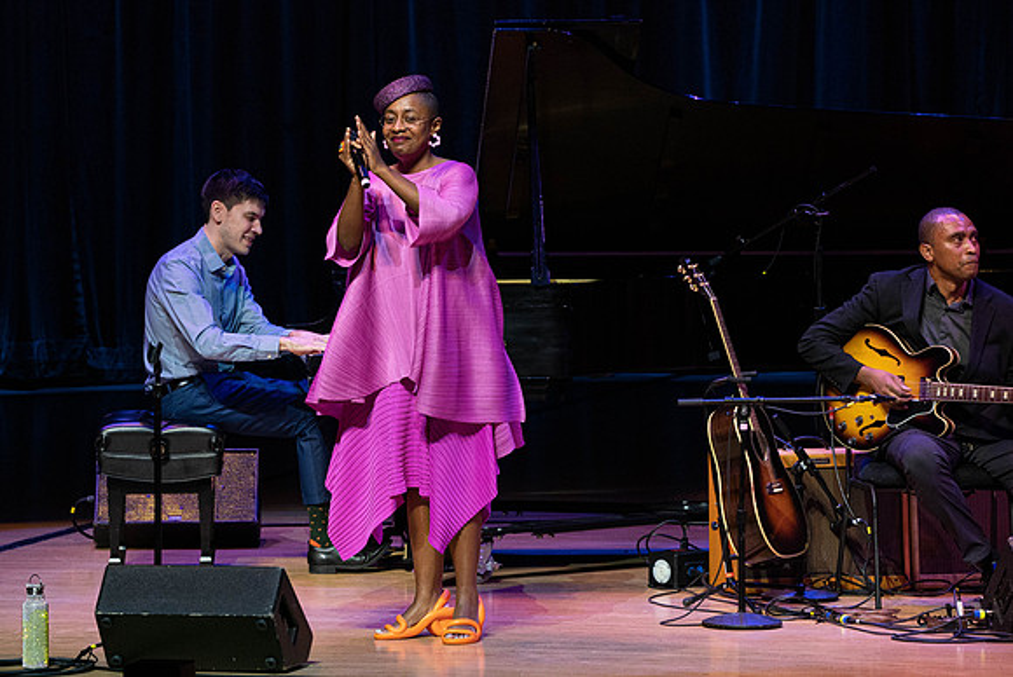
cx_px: 401
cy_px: 270
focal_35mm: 344
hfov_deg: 6.0
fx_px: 9681
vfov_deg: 4.0
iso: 4000
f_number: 9
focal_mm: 285
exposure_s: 1/320
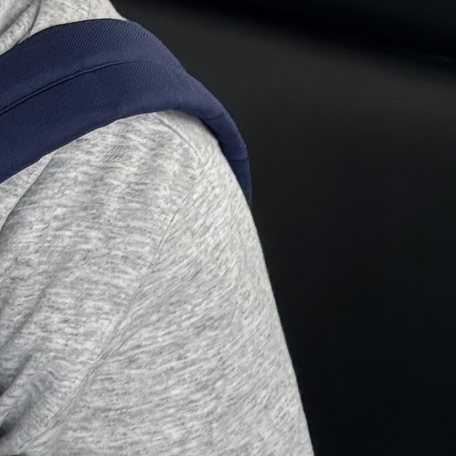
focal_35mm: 200
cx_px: 471
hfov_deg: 8.7
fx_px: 2981
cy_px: 434
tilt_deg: -29.2
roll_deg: -0.5
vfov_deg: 8.7
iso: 32
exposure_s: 1/123
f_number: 1.6
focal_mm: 5.96
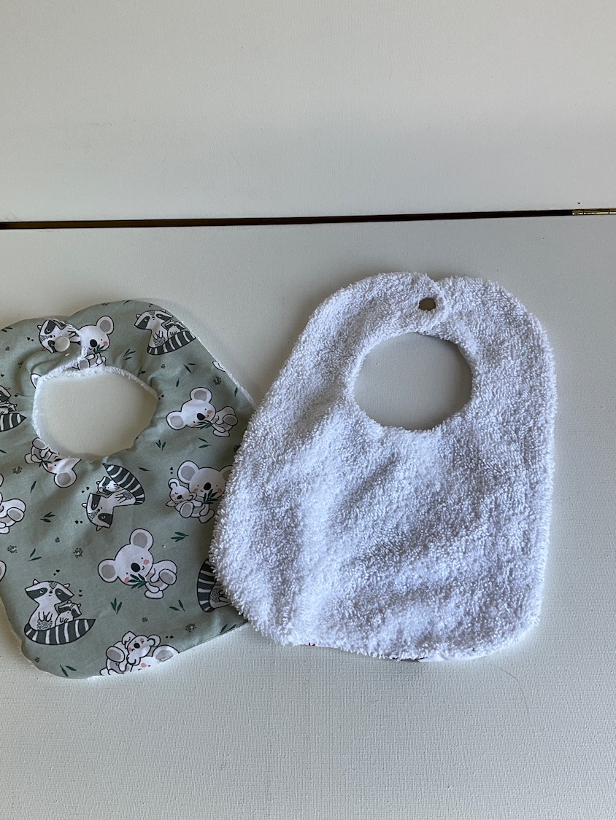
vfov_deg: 55.3
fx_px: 783
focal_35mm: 33
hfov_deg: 42.9
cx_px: 277
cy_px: 397
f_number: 1.8
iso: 16
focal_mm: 3
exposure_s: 1/104
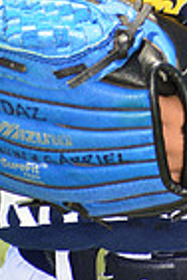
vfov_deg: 2.5
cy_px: -189
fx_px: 6404
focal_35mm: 822
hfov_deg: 1.7
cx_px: 250
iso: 250
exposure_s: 1/250
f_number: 11
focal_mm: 200
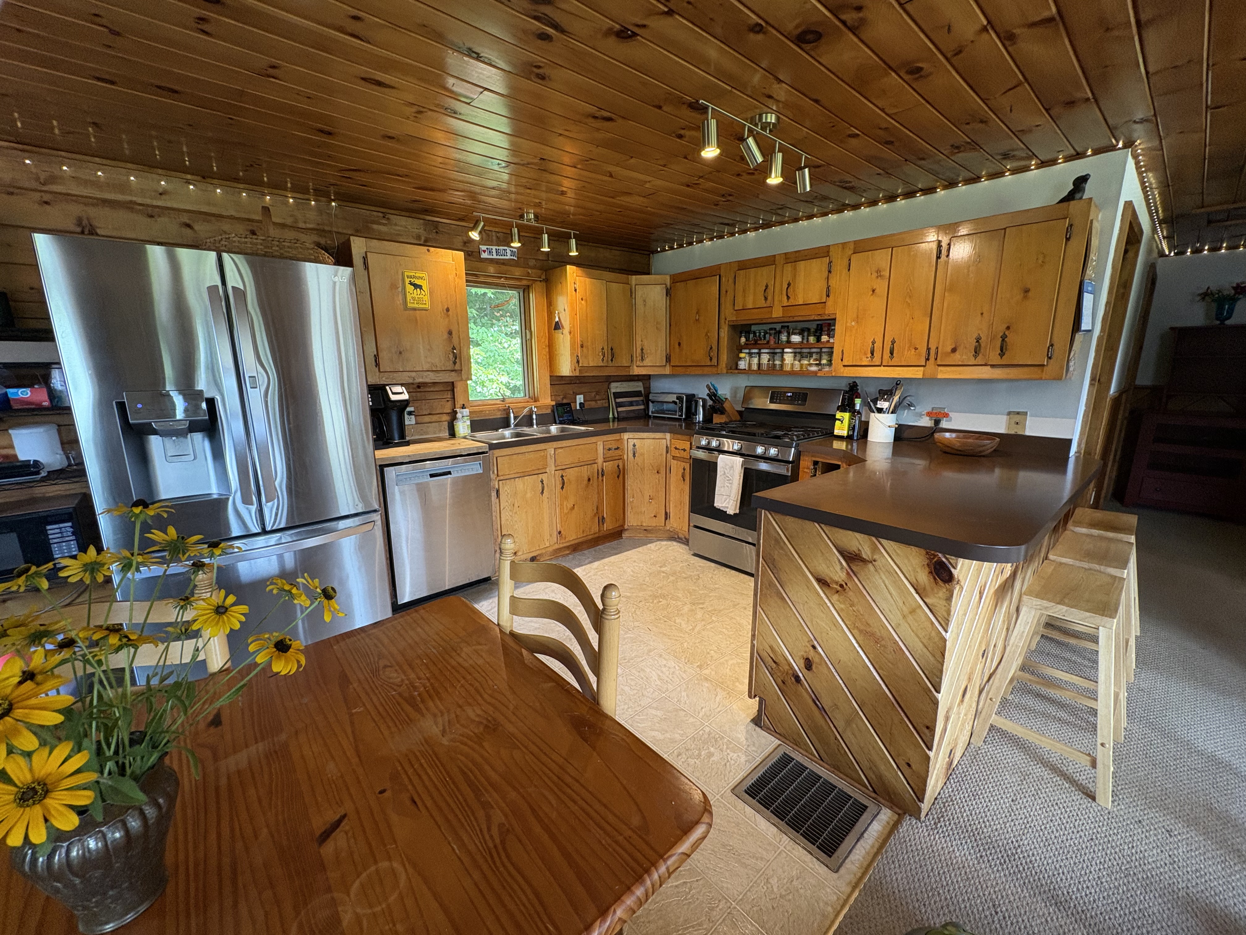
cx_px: 623
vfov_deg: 85.7
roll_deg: +0.7
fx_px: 504
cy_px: 468
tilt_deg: -12.7
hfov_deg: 102.1
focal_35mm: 14
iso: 200
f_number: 2.2
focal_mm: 2.22
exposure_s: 1/60
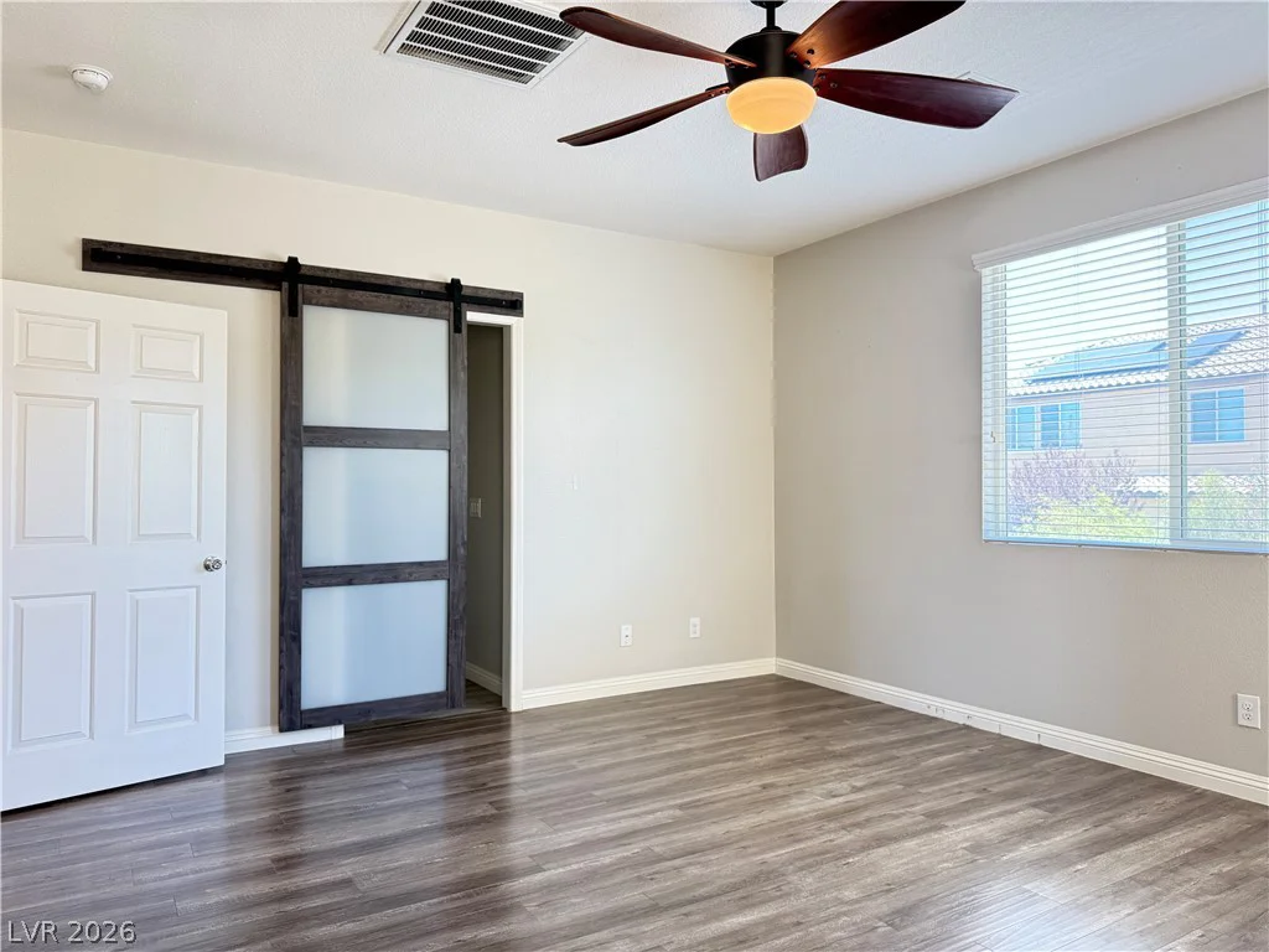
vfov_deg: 56.8
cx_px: 634
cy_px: 476
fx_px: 880
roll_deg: -0.2
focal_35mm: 24
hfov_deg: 71.6
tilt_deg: +0.7
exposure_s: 1/120
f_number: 1.78
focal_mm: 6.76
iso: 400
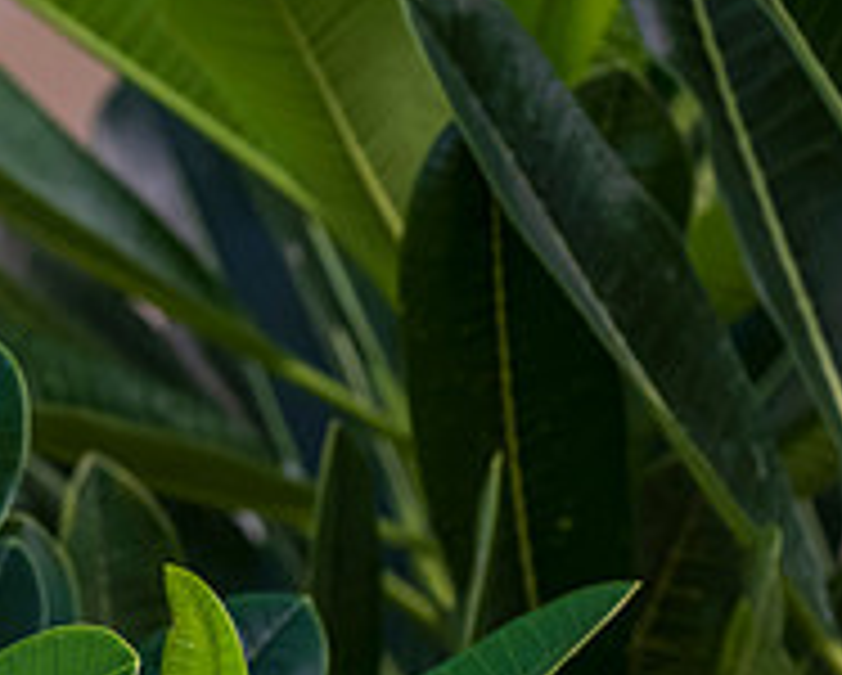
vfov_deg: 1.8
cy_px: 904
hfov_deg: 2.2
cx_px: -637
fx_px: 21977
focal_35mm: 881
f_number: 7.1
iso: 1100
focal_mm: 260
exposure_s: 1/1250
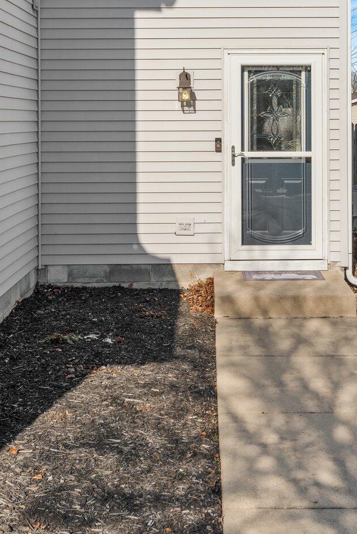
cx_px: 217
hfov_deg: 23.0
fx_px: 877
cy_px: 109
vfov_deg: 33.0
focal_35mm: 59
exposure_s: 1/125
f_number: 9
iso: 200
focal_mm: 24
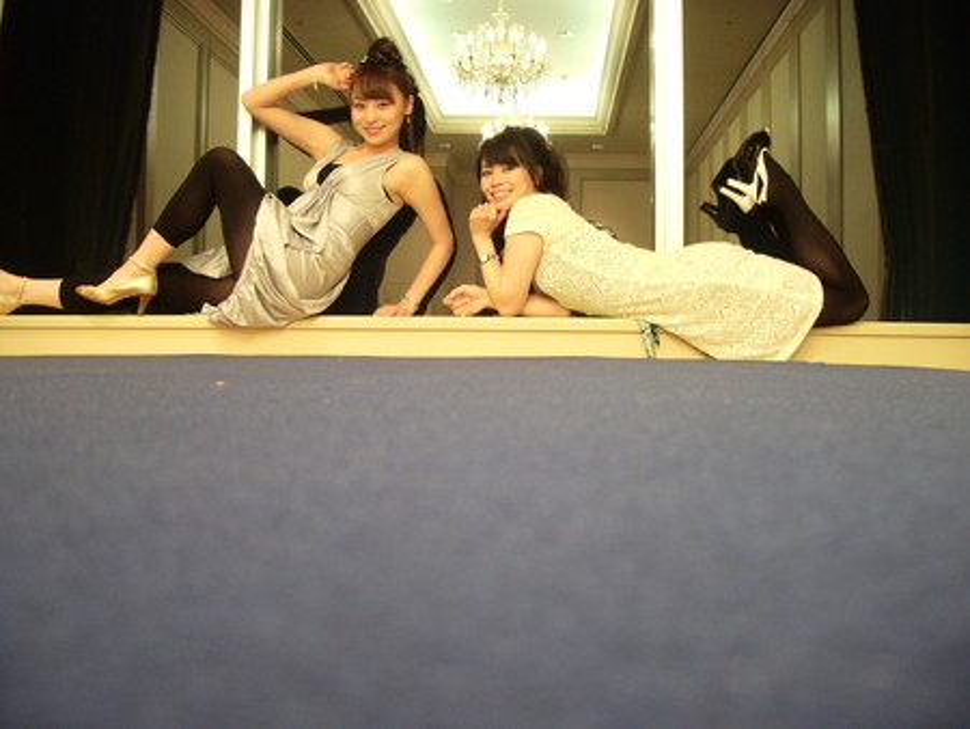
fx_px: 981
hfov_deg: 52.6
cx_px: 485
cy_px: 364
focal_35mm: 35
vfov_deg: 40.7
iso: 200
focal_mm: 5.8
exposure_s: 1/6
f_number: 2.6
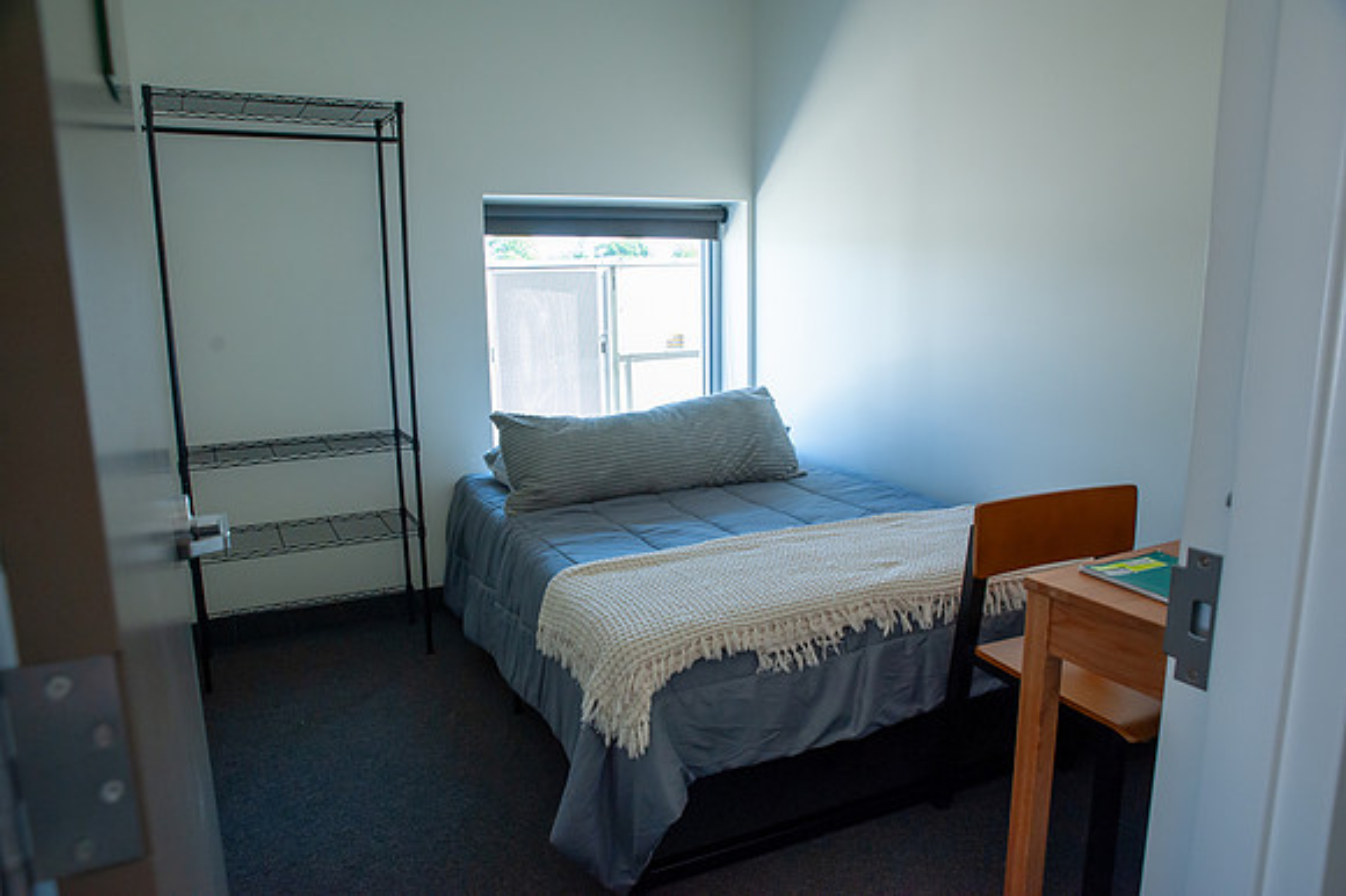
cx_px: 673
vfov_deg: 53.1
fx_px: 897
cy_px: 448
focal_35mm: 24
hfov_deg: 73.8
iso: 1250
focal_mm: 24
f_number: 7.1
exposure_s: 1/160
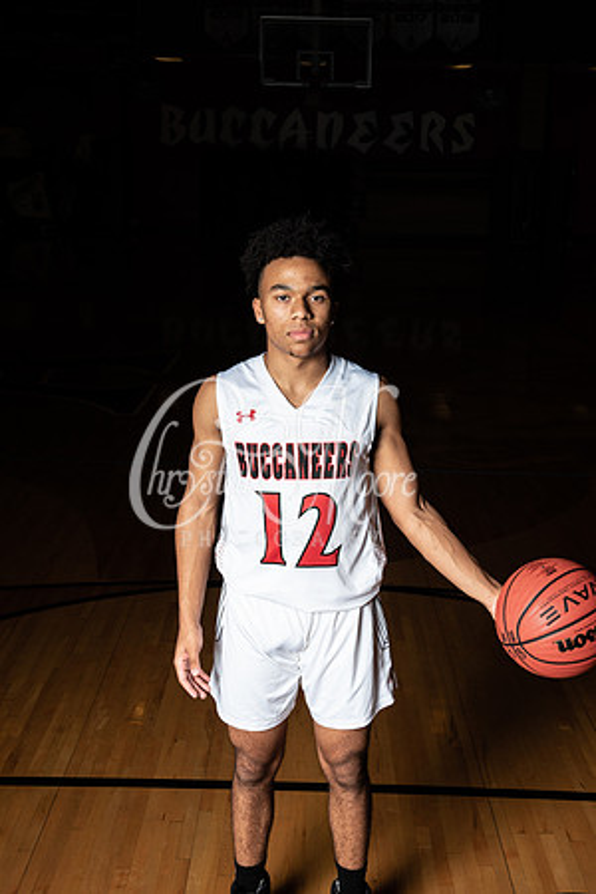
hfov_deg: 26.0
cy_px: 447
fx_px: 1291
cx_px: 298
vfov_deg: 38.2
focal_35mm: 52
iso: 320
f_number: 14
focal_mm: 52
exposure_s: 1/200
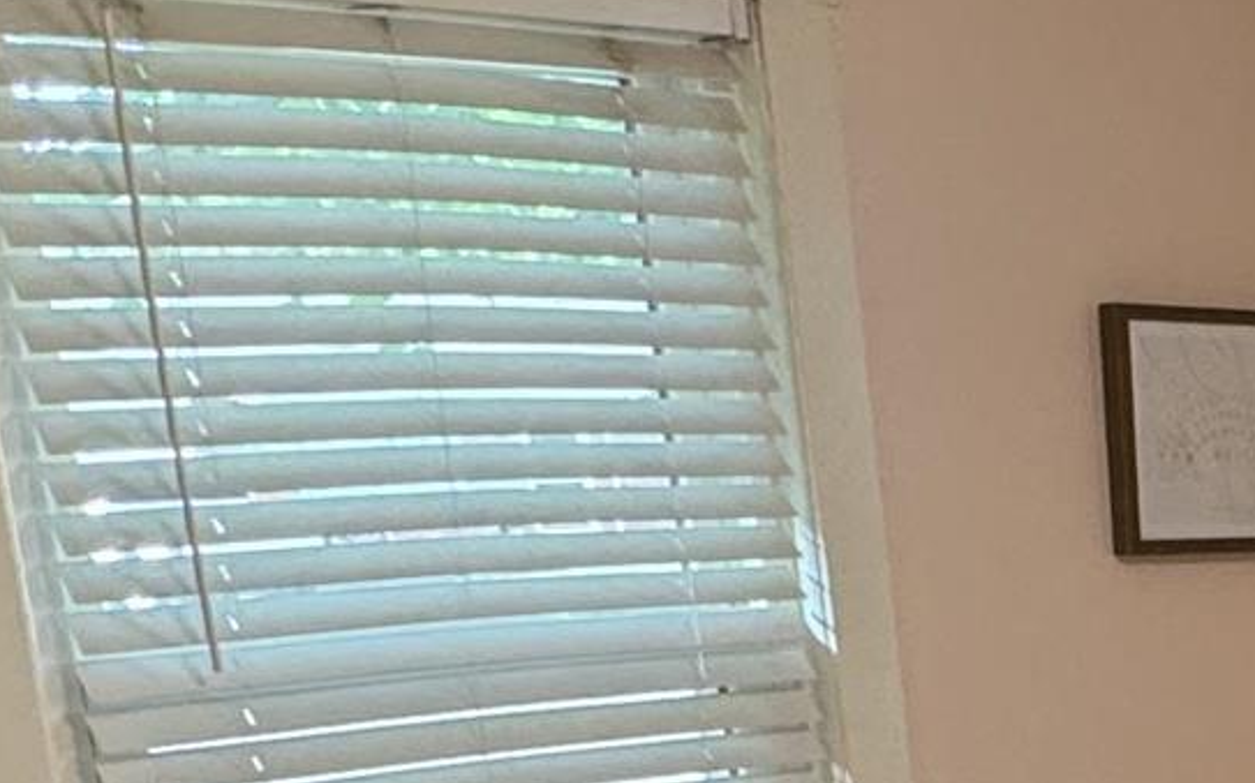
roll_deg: +2.7
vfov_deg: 14.8
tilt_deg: -13.0
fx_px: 2872
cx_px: 1900
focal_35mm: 84
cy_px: 1058
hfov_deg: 20.8
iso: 250
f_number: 2.2
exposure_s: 1/120
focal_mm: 2.22
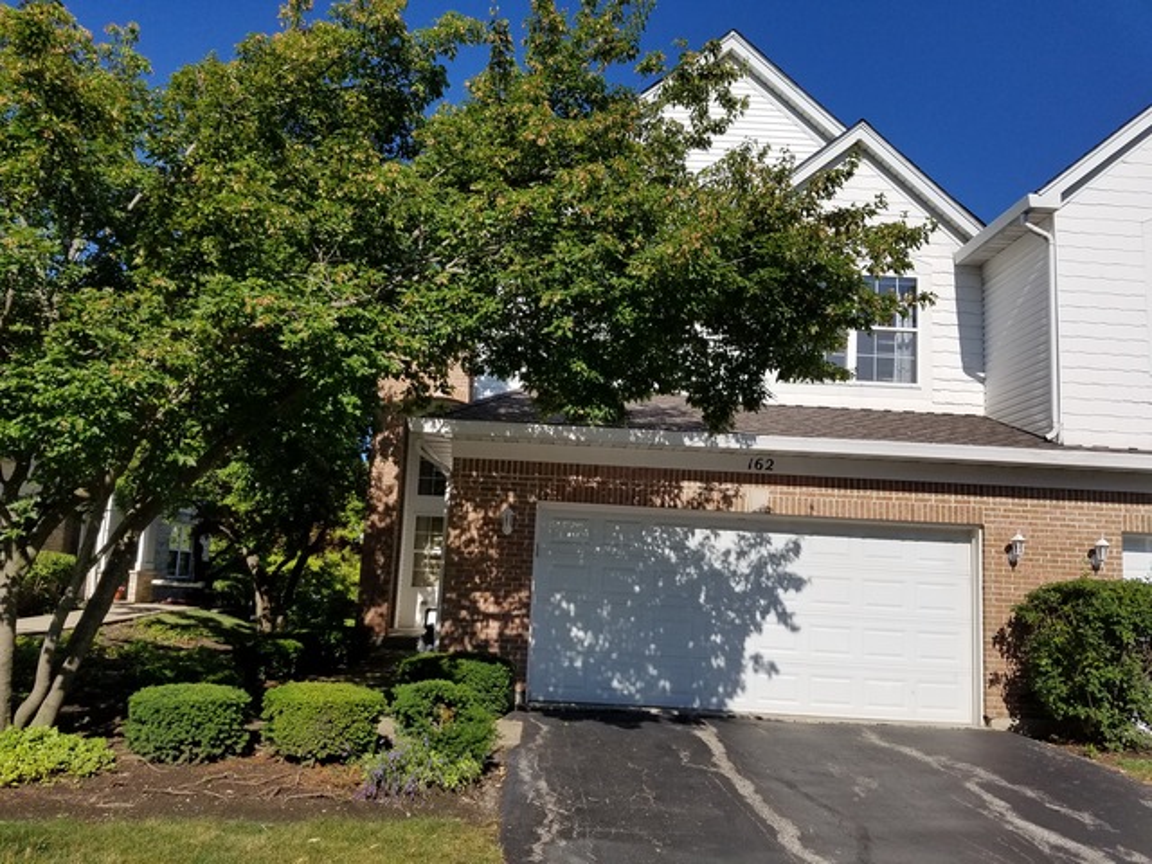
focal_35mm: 26
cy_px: 432
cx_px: 576
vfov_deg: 53.1
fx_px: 865
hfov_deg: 67.3
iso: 50
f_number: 1.7
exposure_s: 1/4544
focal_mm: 4.2
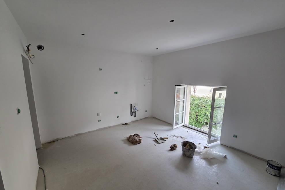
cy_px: 99
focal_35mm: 14
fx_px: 111
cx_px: 138
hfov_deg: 104.2
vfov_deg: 81.1
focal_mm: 2.2
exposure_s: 1/100
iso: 125
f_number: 2.2
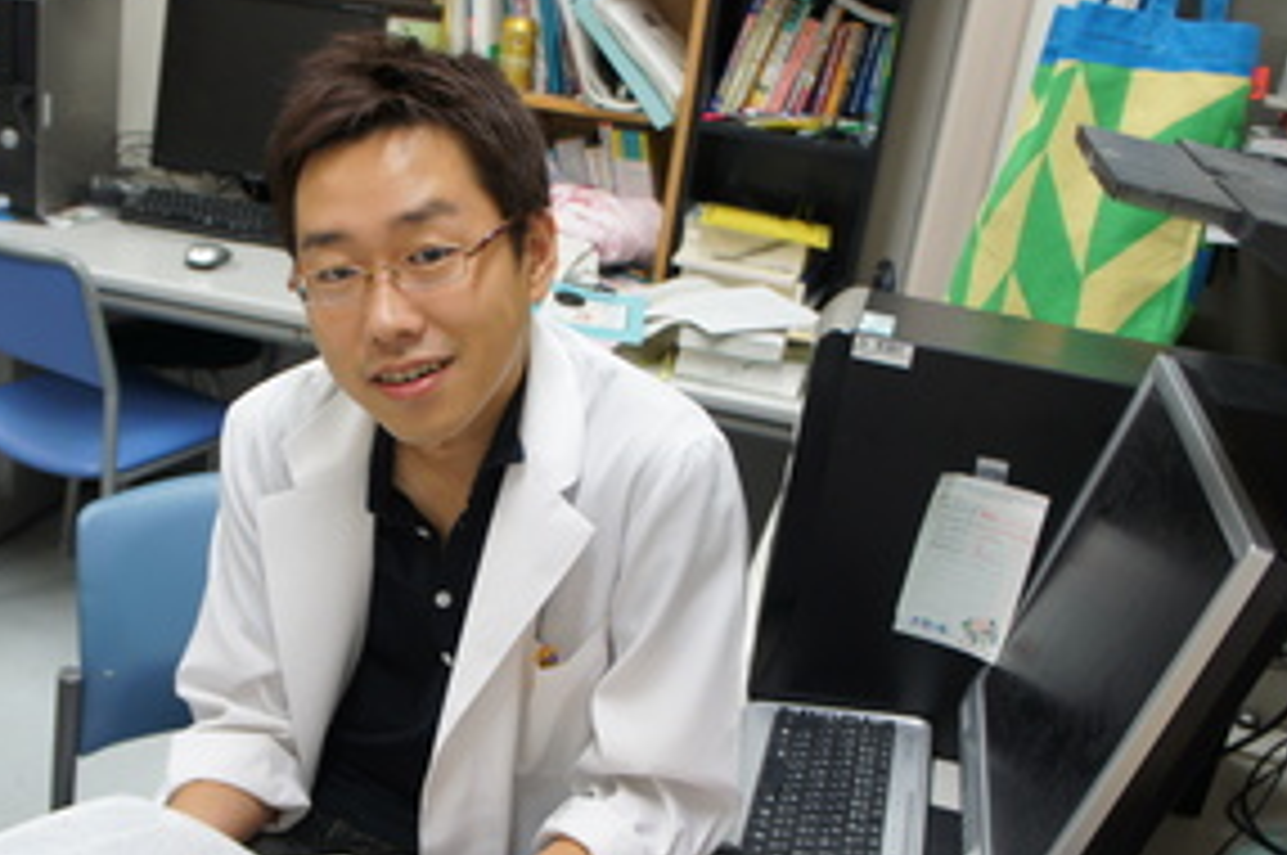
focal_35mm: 42
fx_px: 1500
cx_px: 441
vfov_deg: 31.6
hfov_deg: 45.8
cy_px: 567
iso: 200
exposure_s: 1/30
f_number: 4
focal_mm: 20
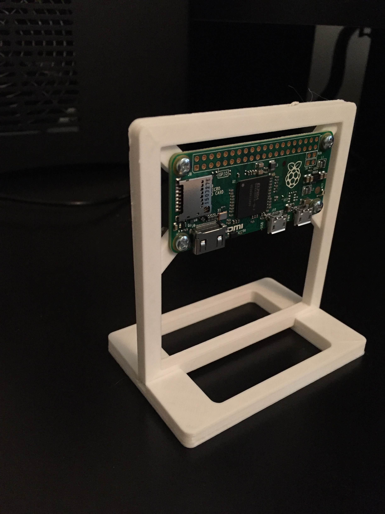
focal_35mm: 29
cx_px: 192
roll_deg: -0.6
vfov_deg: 61.7
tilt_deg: -27.8
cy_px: 257
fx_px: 430
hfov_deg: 48.2
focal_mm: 4.15
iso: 400
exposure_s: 1/15
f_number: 2.2
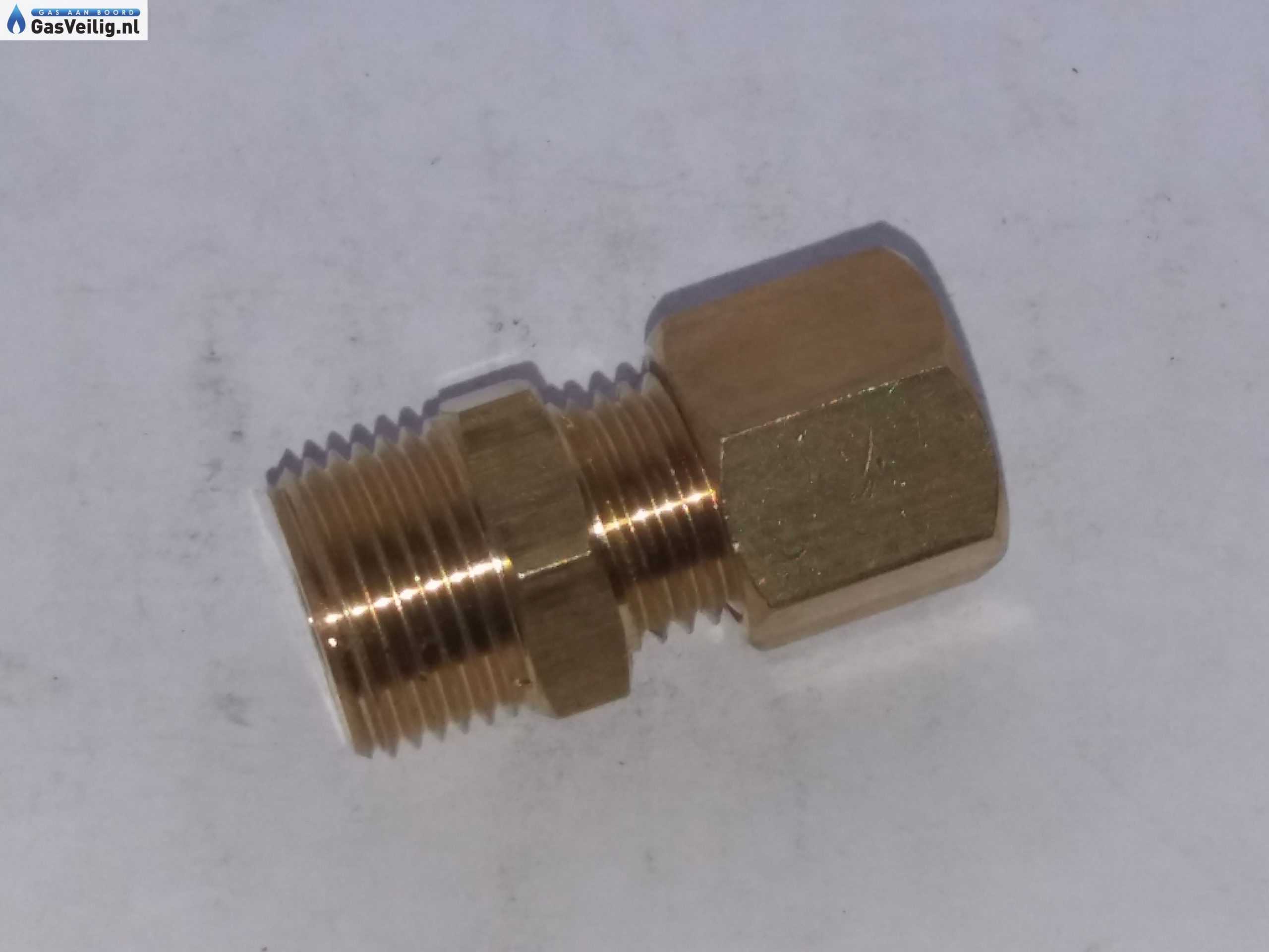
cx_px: 634
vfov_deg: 49.7
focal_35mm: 28
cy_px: 476
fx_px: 1026
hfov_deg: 63.4
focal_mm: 3.7
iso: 64
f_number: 1.9
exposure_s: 1/384
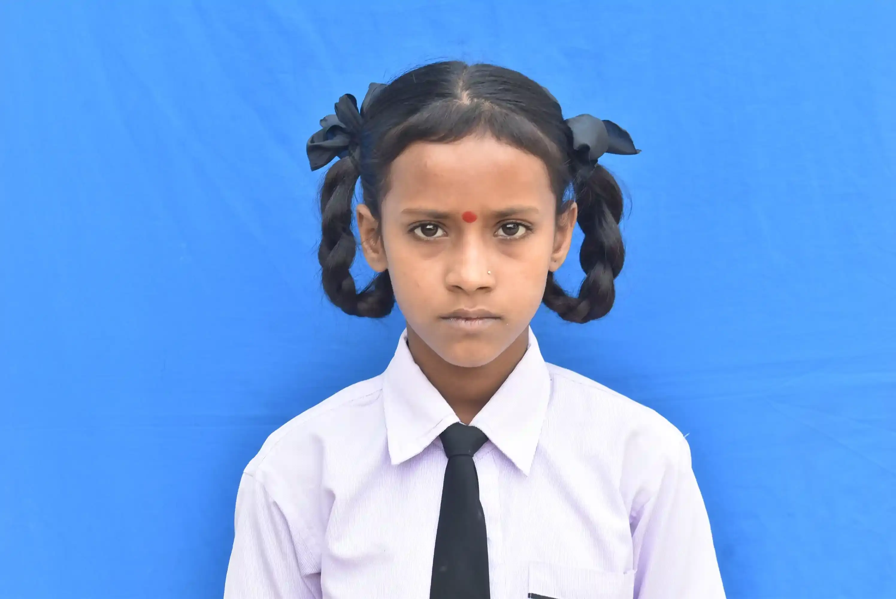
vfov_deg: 17.5
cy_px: 300
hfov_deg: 26.0
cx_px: 448
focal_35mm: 78
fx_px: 1943
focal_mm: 52
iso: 500
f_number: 8
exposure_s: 1/60
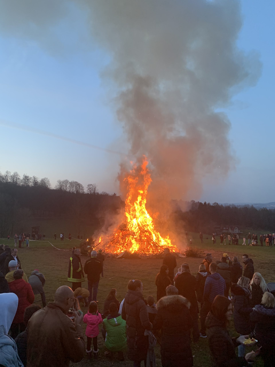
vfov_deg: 67.3
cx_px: 138
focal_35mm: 26
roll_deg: +1.7
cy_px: 184
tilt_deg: +5.6
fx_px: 275
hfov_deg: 53.1
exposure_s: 1/60
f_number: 1.8
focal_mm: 4.25
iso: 160
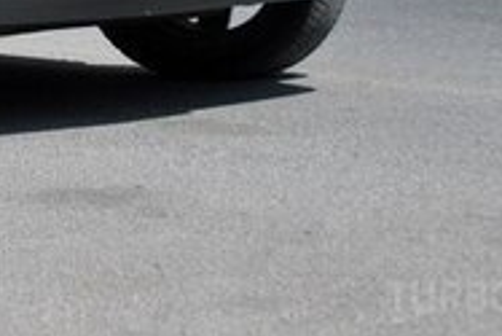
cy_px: -250
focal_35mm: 233
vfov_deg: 5.8
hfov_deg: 8.6
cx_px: -285
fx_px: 3251
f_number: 7.1
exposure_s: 1/250
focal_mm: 44
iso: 100
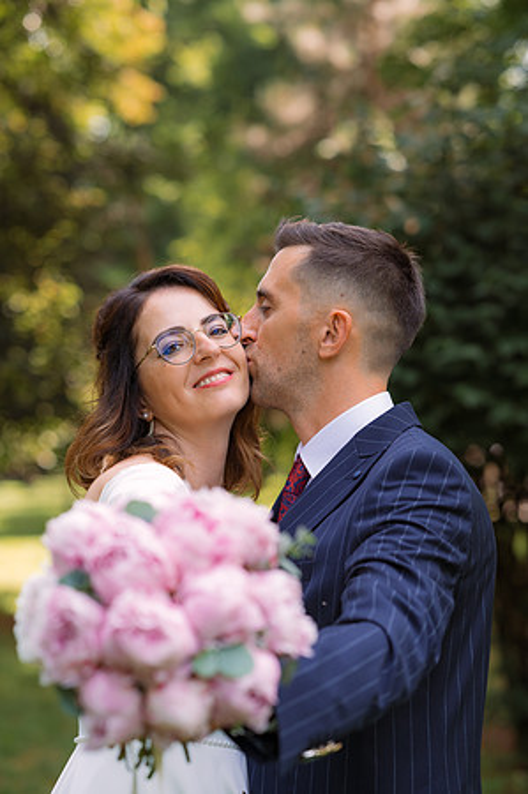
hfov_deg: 16.0
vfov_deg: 23.9
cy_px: 397
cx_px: 264
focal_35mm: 85
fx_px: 1874
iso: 400
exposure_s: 1/400
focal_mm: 85
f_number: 3.2
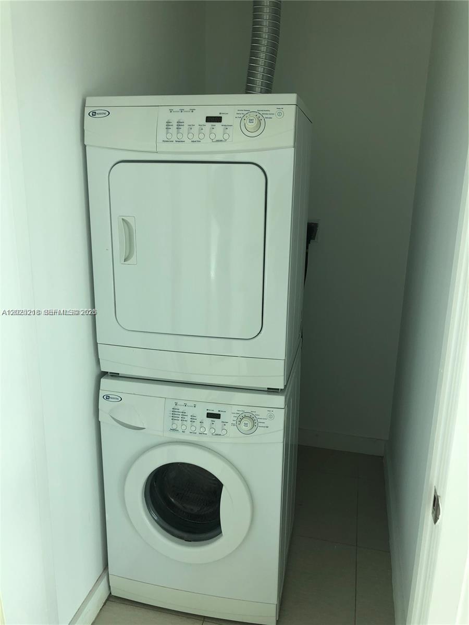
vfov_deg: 63.4
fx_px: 506
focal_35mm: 28
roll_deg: -1.6
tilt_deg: -13.6
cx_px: 234
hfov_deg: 49.7
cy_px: 312
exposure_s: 1/120
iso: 25
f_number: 1.8
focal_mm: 4
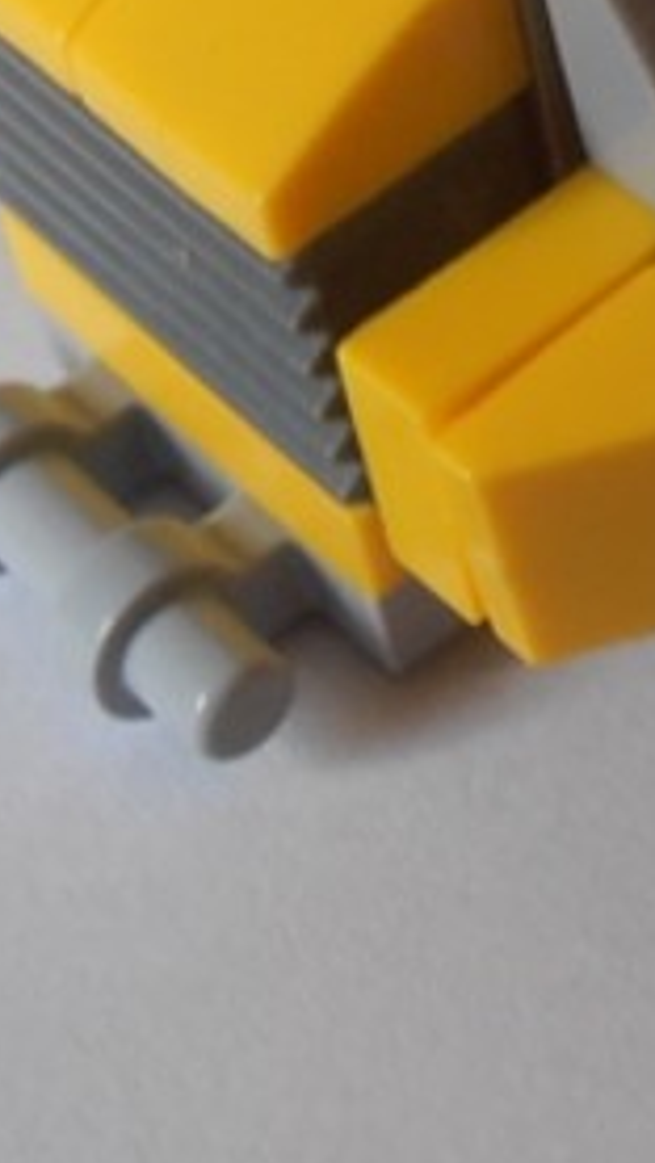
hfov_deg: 9.1
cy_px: -107
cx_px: 882
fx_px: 4041
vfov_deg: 15.9
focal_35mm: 131
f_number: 3.9
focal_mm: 6.61
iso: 125
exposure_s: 1/20
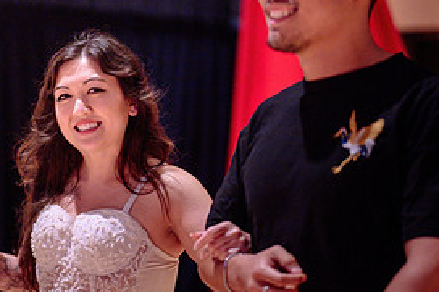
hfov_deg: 17.0
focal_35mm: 119
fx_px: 1450
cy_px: 152
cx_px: 71
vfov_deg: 11.5
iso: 1600
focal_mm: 50
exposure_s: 1/200
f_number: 1.2
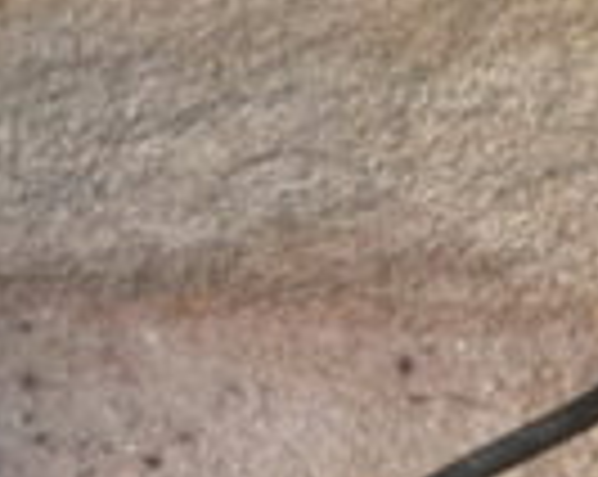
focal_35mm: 203
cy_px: 680
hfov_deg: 9.5
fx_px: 3588
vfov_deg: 7.5
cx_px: 139
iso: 100
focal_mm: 4.8
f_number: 2.9
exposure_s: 1/400
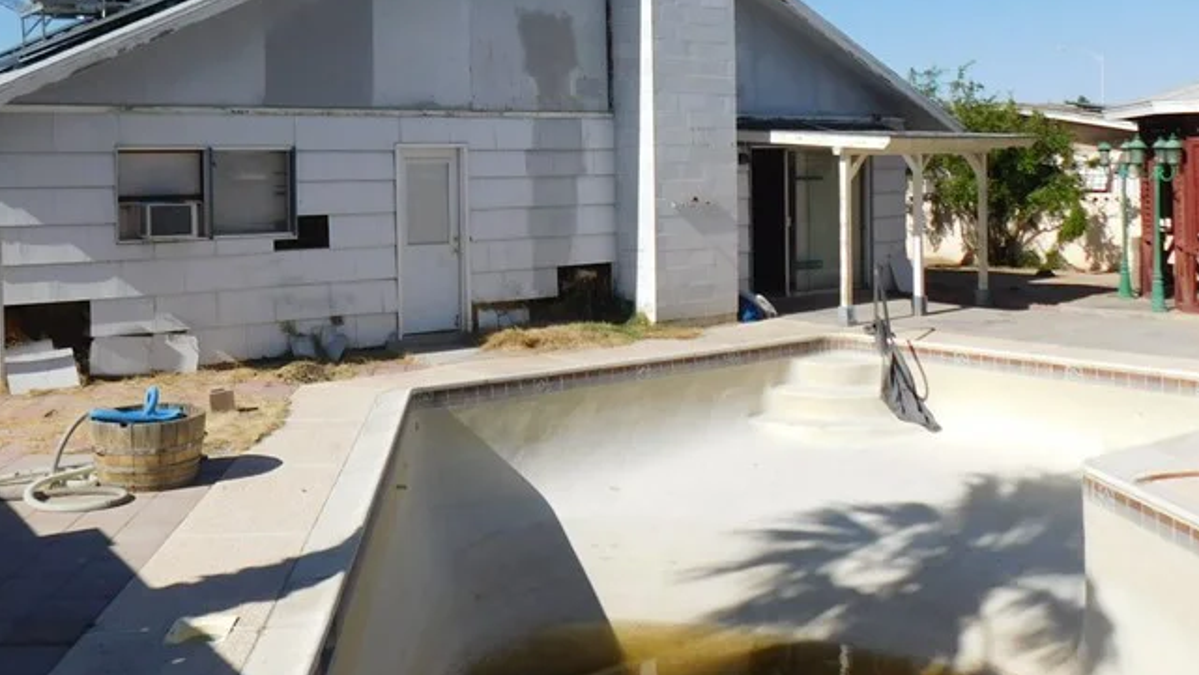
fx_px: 1272
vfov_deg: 29.4
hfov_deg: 50.3
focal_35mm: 40
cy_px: 185
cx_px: 524
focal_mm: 4
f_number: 6
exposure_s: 1/640
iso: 125
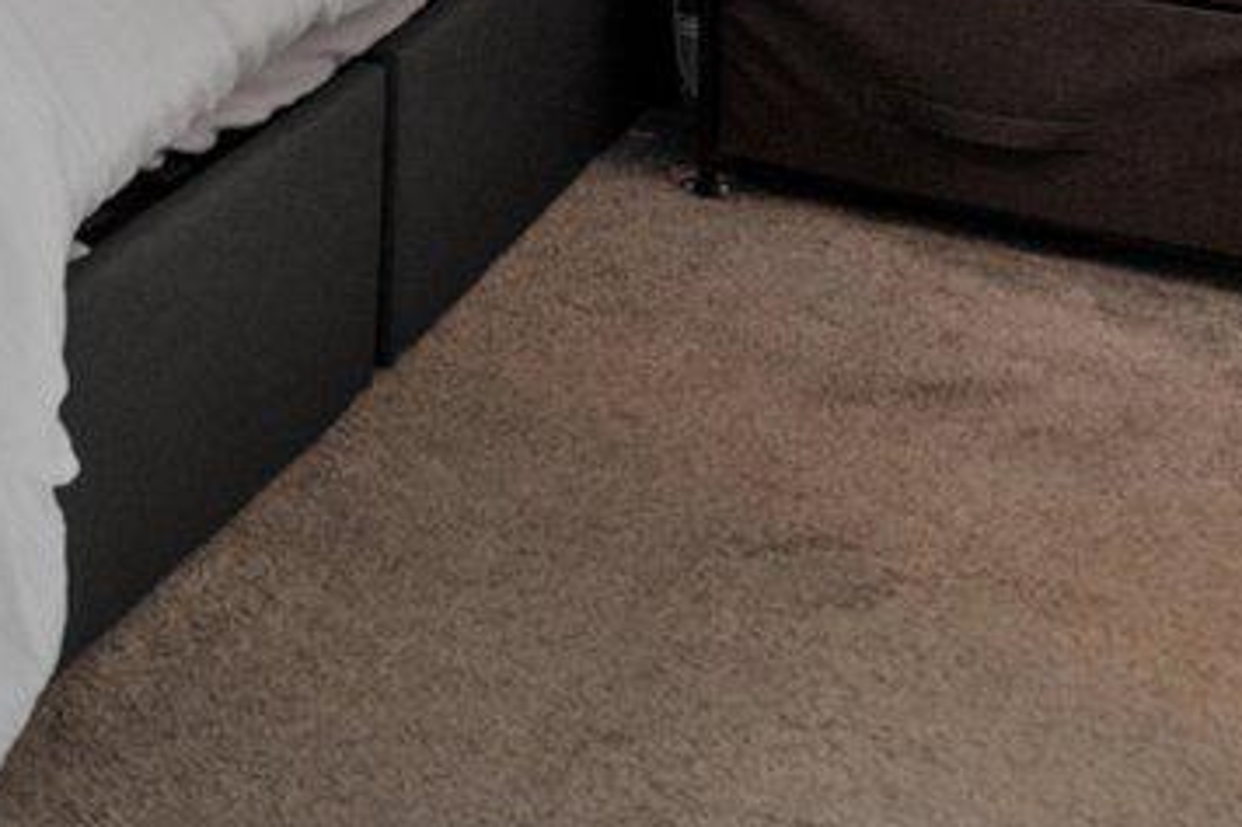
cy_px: -839
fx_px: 3172
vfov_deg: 12.9
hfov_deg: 13.5
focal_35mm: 92
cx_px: -1971
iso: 500
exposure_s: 1/20
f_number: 8
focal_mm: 16
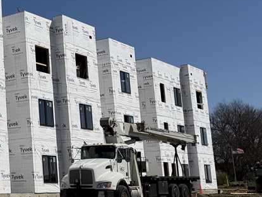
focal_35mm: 74
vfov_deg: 19.9
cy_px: 82
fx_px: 560
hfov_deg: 23.4
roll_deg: +1.8
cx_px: -75
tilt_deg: +10.6
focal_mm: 6.76
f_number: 1.78
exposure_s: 1/17544
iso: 80
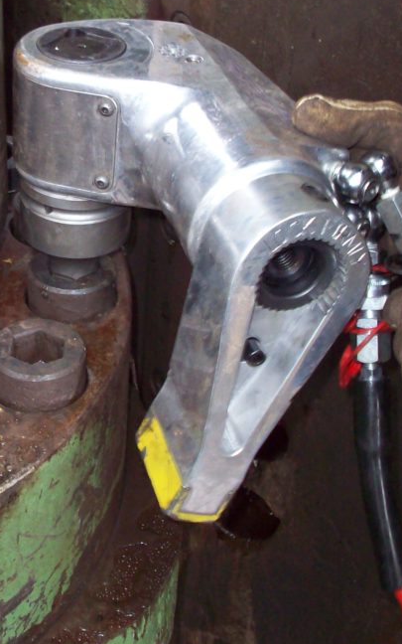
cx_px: 87
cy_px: 255
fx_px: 1087
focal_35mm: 62
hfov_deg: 20.7
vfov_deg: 32.9
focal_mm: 6.2
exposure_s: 1/64
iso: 160
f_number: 2.8
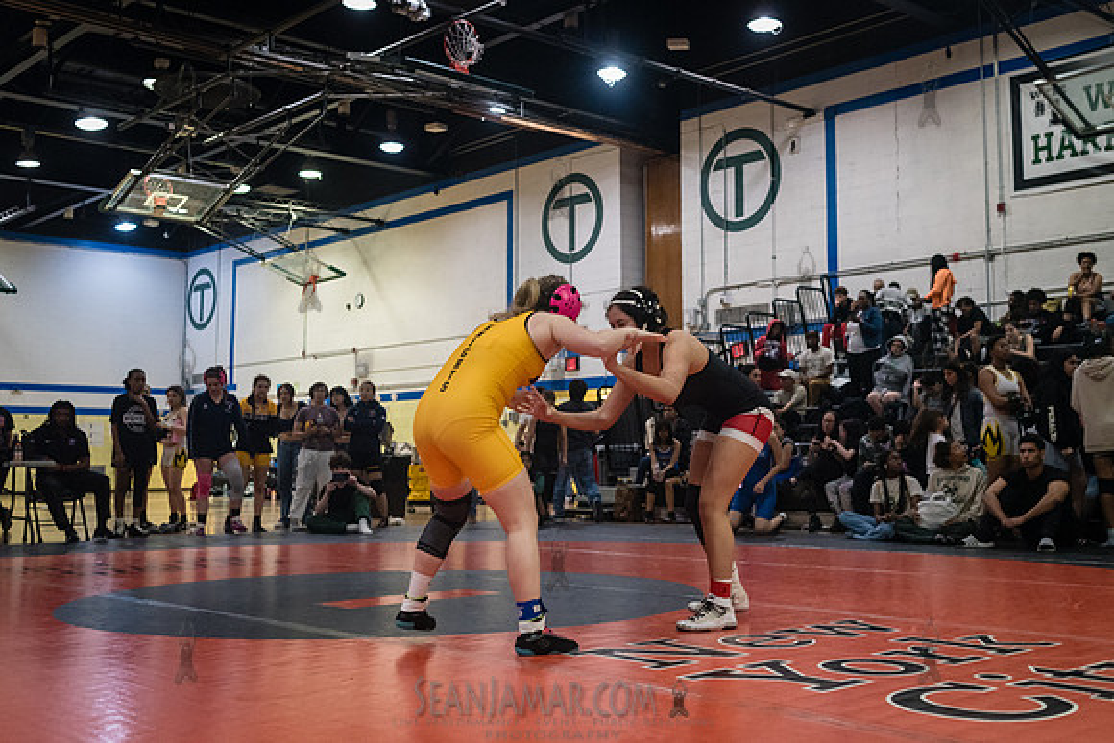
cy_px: 340
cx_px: 580
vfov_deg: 33.4
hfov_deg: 48.5
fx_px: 1237
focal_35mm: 40
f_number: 3.2
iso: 5000
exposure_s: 1/500
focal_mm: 35
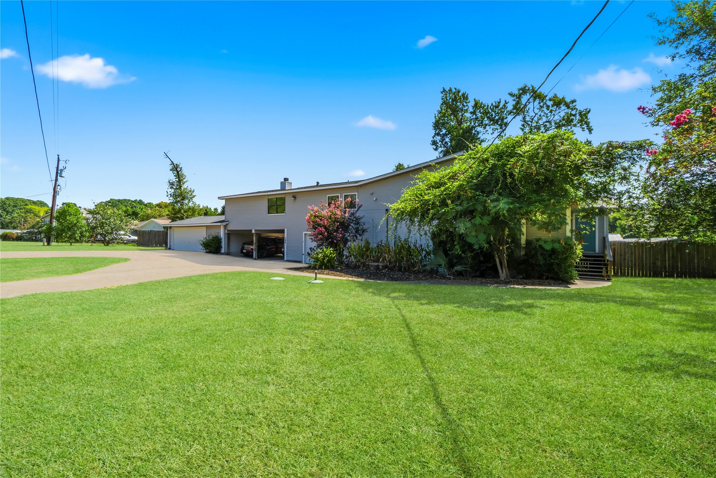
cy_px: 239
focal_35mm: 15
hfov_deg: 100.4
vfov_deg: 77.3
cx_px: 358
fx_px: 298
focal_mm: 10
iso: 800
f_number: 10
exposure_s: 1/200
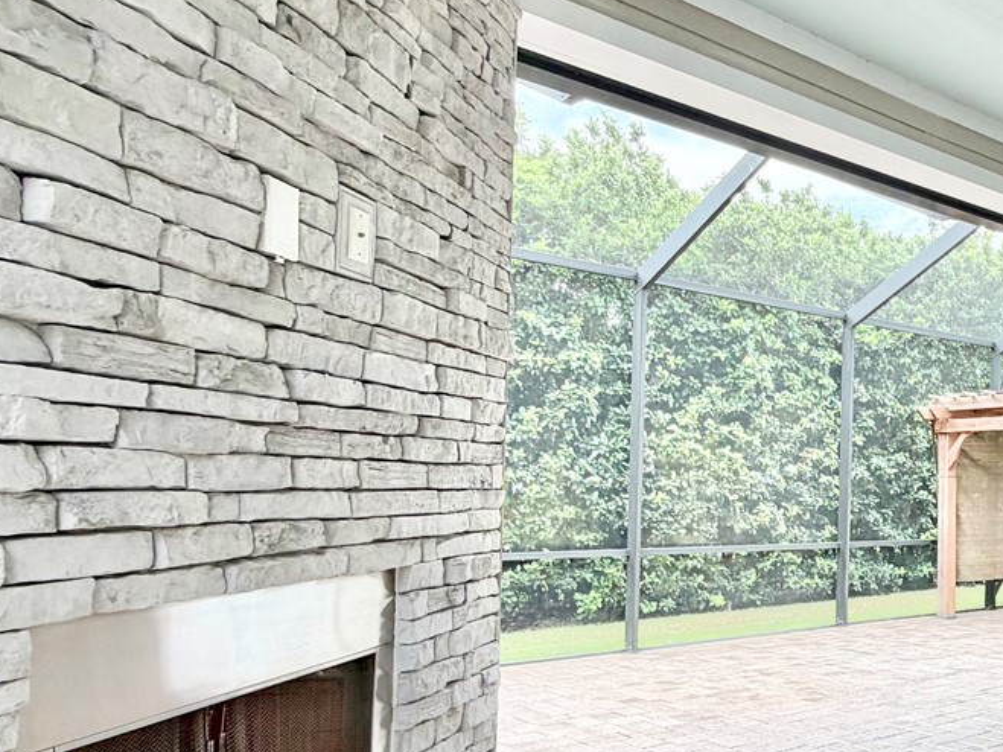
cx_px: 963
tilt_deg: -1.0
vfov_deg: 41.4
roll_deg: -0.8
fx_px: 985
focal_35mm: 34
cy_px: 480
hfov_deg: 46.7
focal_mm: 2.22
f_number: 2.2
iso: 64
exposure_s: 1/143
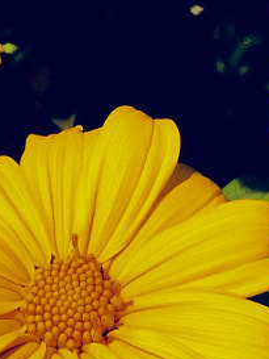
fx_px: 1760
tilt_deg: -1.5
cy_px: 51
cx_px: 130
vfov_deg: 11.6
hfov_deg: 8.7
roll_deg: -4.4
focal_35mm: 170
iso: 32
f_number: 2.2
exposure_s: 1/2053
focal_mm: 4.15
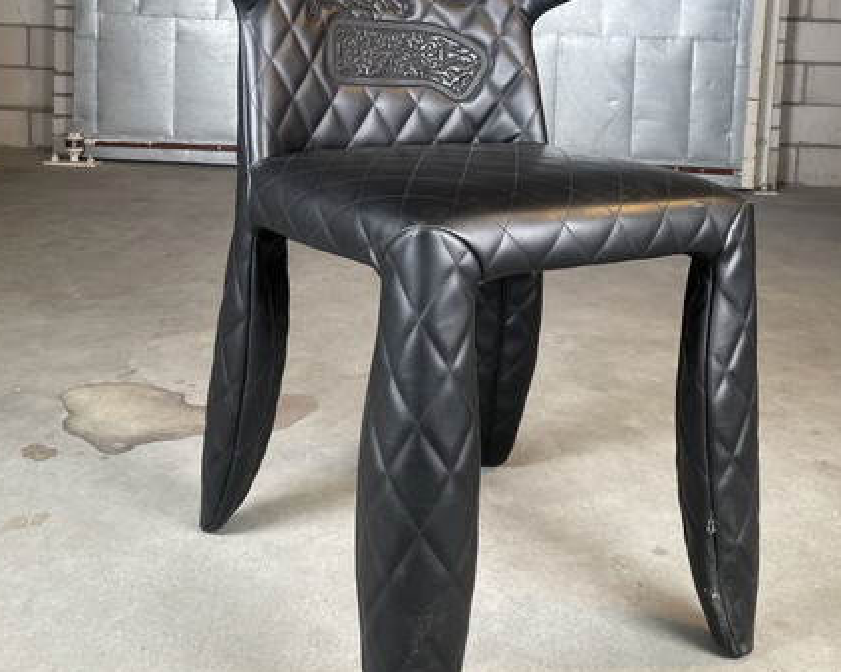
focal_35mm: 41
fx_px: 1020
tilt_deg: -5.6
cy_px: 136
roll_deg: -1.7
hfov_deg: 44.8
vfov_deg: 35.3
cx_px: 418
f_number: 1.6
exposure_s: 1/100
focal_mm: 4.2
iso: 80
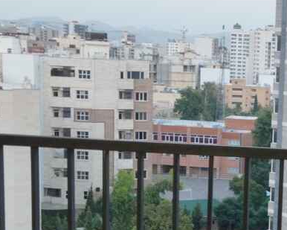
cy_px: 162
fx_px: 697
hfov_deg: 22.4
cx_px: 283
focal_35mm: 82
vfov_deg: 18.6
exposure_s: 1/50
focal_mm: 4.71
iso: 103
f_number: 1.79
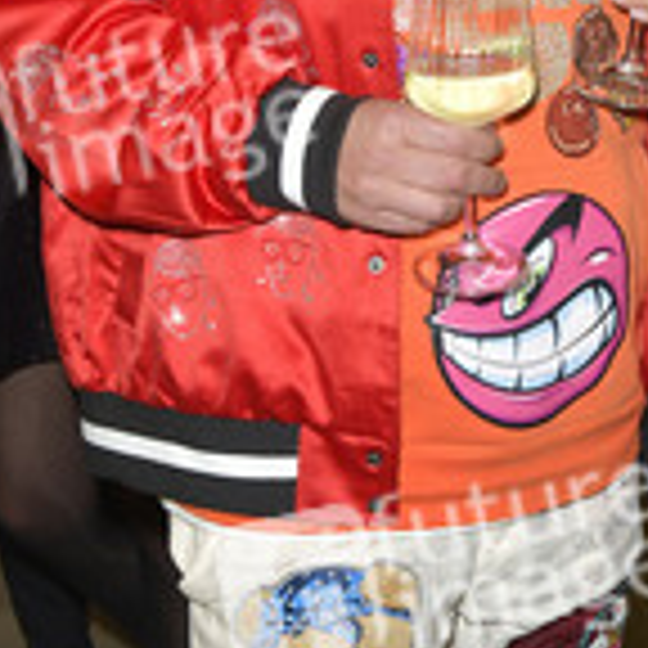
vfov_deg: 20.4
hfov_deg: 21.2
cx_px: 576
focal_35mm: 80
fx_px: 1694
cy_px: -104
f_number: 6.3
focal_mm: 34
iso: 1250
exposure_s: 1/250
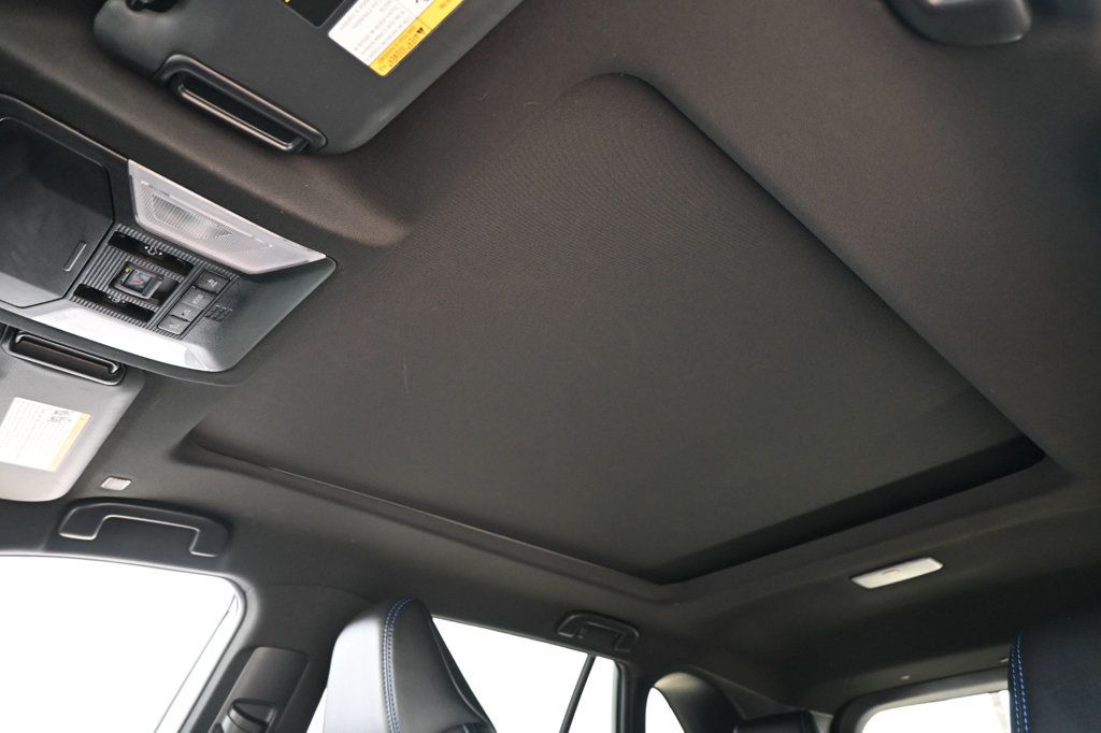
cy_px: 366
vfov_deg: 53.1
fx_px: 734
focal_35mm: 24
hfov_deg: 73.8
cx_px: 550
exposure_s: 1/125
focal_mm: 16
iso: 2000
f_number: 3.5
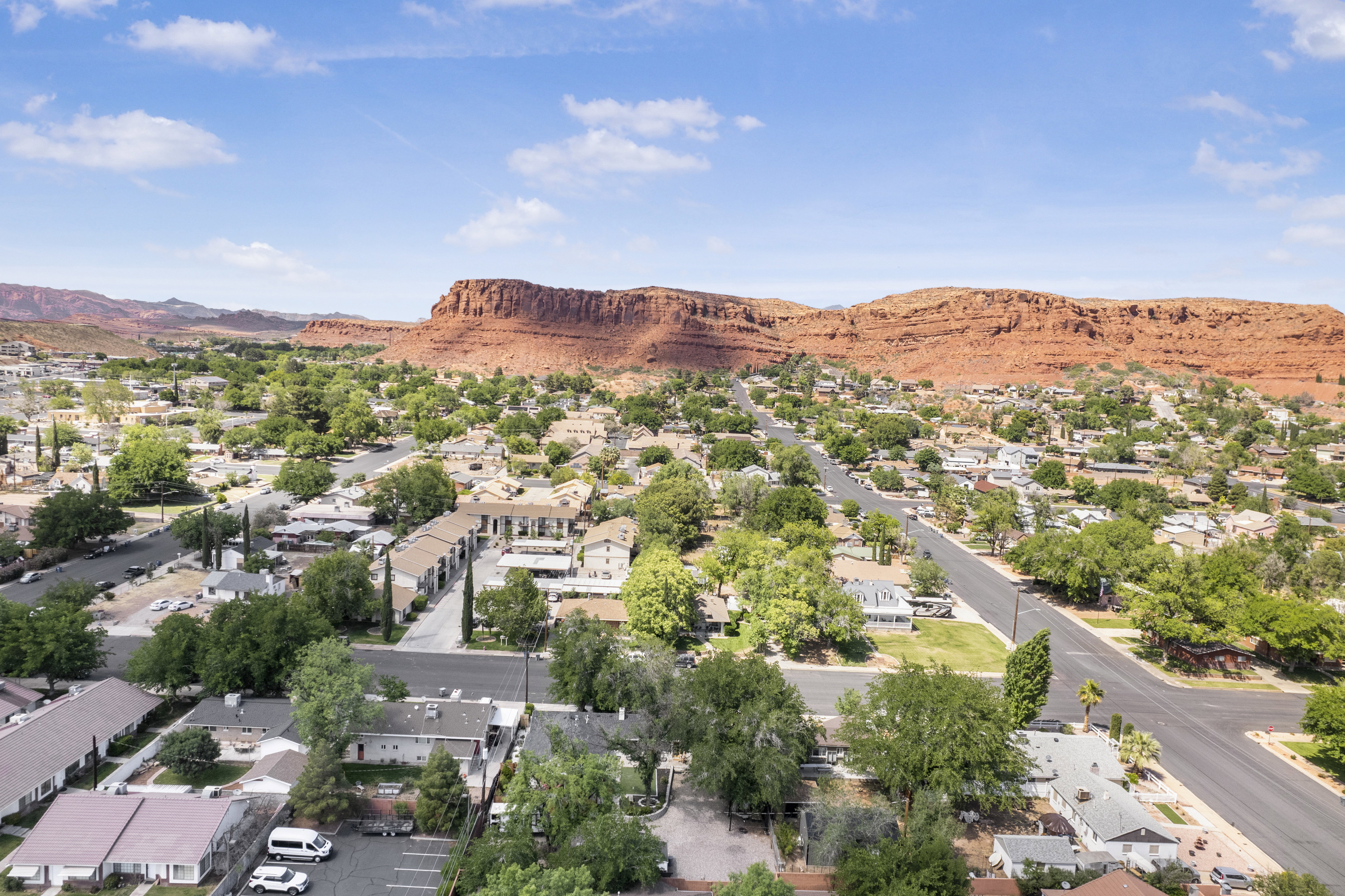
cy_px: 448
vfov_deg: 57.2
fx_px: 822
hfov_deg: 78.6
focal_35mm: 22
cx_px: 672
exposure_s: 1/90
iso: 110
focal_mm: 8.38
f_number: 2.8
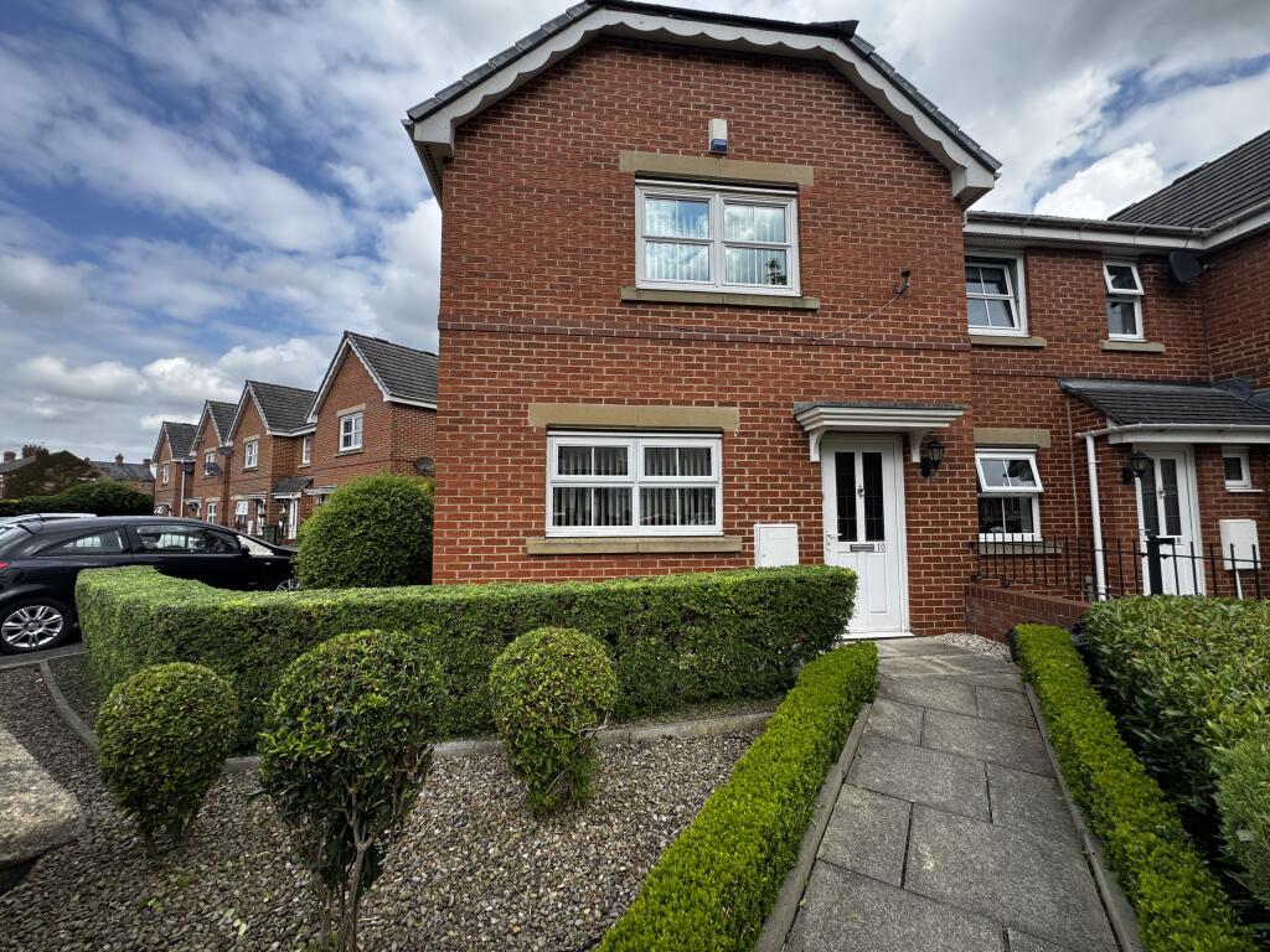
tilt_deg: +4.9
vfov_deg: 85.7
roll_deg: +0.6
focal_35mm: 14
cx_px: 635
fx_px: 514
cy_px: 476
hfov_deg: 102.1
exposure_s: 1/675
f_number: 2.2
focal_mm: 2.22
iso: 40
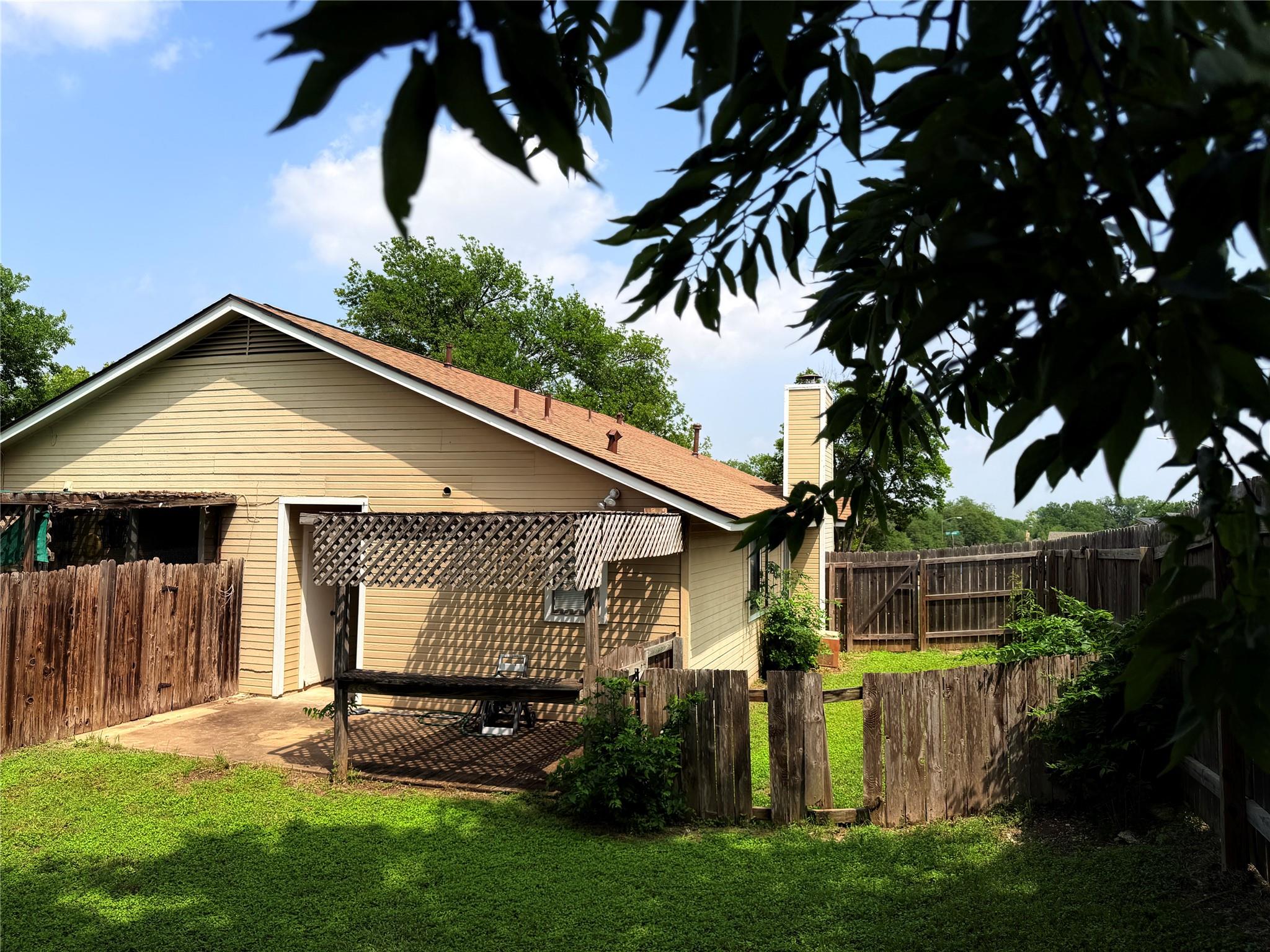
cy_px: 476
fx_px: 881
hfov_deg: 71.6
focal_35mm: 24
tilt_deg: +2.6
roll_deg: -1.2
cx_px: 635
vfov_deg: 56.8
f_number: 1.78
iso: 80
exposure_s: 1/4673
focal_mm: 6.76
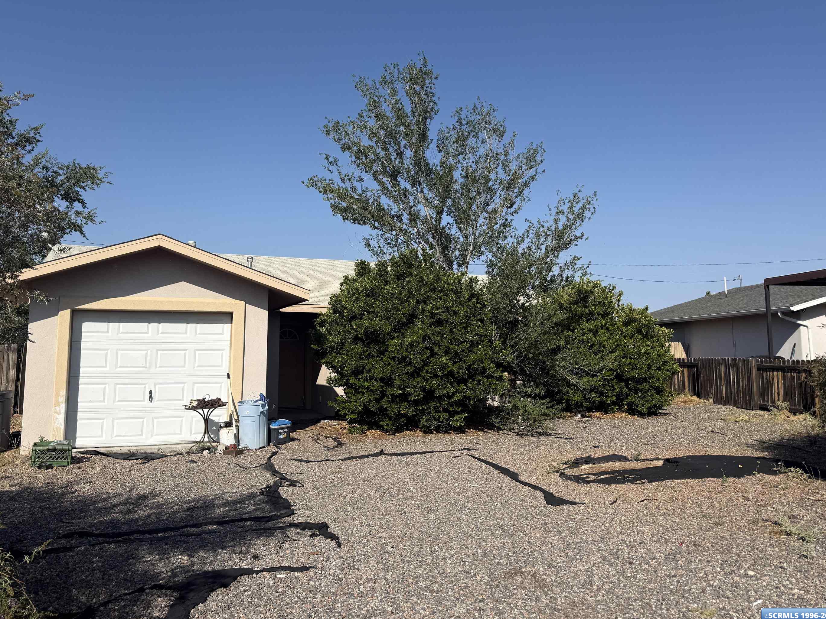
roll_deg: -1.8
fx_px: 644
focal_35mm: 27
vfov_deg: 51.2
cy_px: 275
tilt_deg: +6.9
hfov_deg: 65.2
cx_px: 377
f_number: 1.78
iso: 80
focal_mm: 6.76
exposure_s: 1/6173
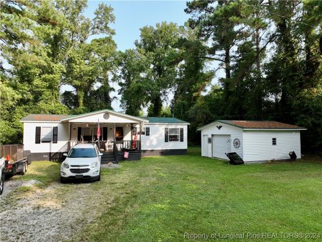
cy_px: 121
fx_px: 223
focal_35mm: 24
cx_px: 161
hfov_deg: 71.6
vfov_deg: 56.8
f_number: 2.8
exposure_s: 1/800
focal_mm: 12.29
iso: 200
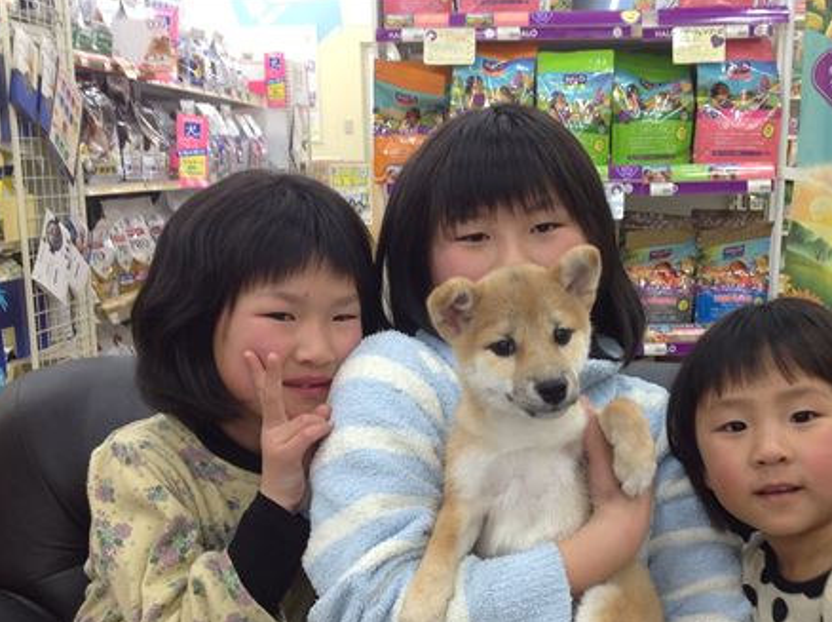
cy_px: 418
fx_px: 1152
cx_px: 490
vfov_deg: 29.9
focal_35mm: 48
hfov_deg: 39.6
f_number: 2.4
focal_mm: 4.28
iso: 50
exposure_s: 1/24
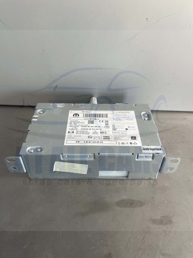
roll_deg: -0.2
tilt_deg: -43.4
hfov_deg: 51.4
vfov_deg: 65.3
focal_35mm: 27
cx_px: 96
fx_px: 201
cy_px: 130
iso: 125
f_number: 1.6
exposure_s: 1/107
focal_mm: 5.1
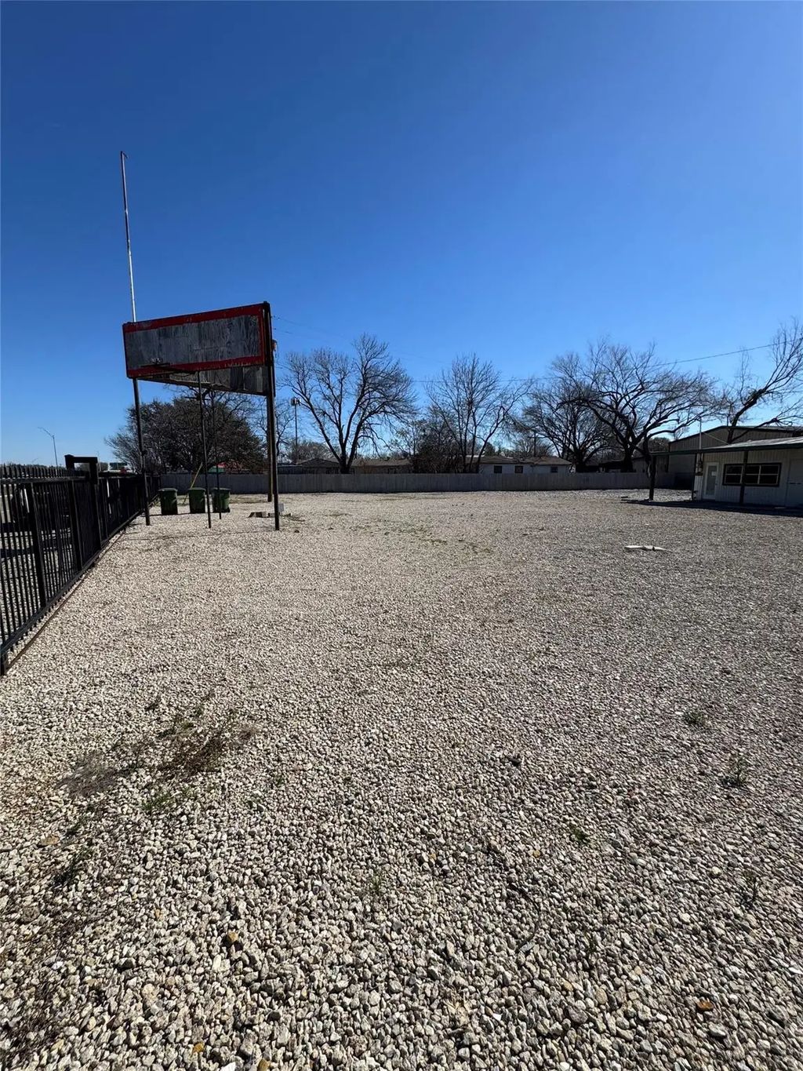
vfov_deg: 102.1
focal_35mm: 14
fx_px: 433
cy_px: 536
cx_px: 402
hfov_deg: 85.7
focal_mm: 2.22
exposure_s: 1/2985
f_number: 2.2
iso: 50
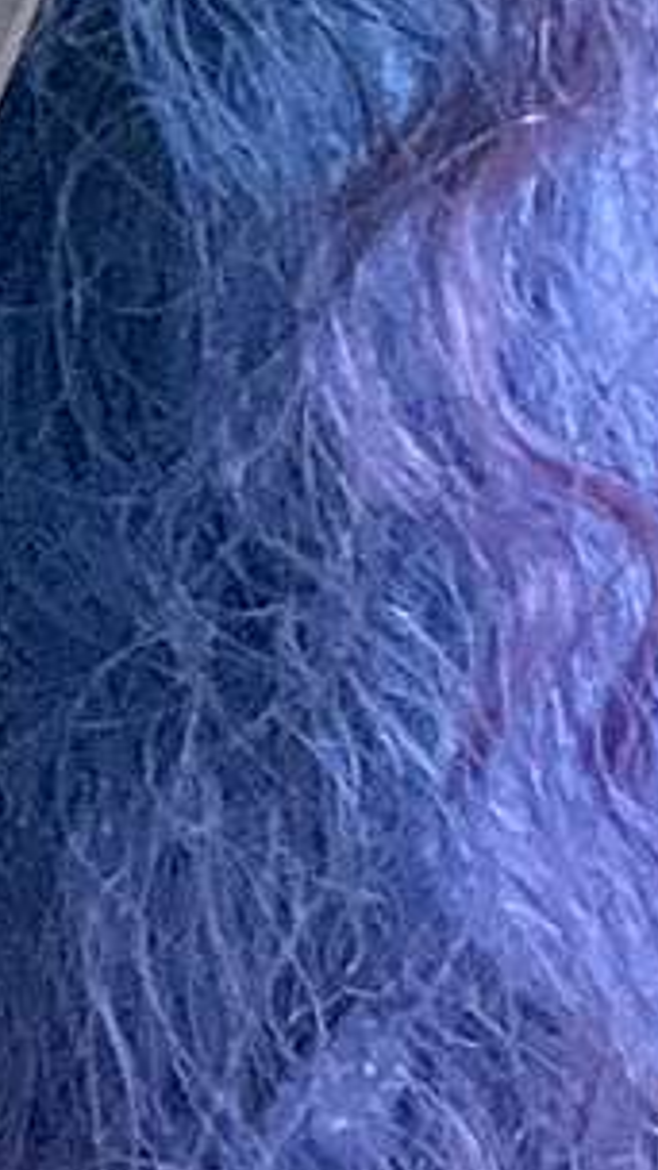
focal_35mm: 155
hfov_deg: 7.3
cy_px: 647
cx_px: -1024
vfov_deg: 13.9
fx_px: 4808
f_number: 2.2
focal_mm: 2.71
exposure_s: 1/24
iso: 640
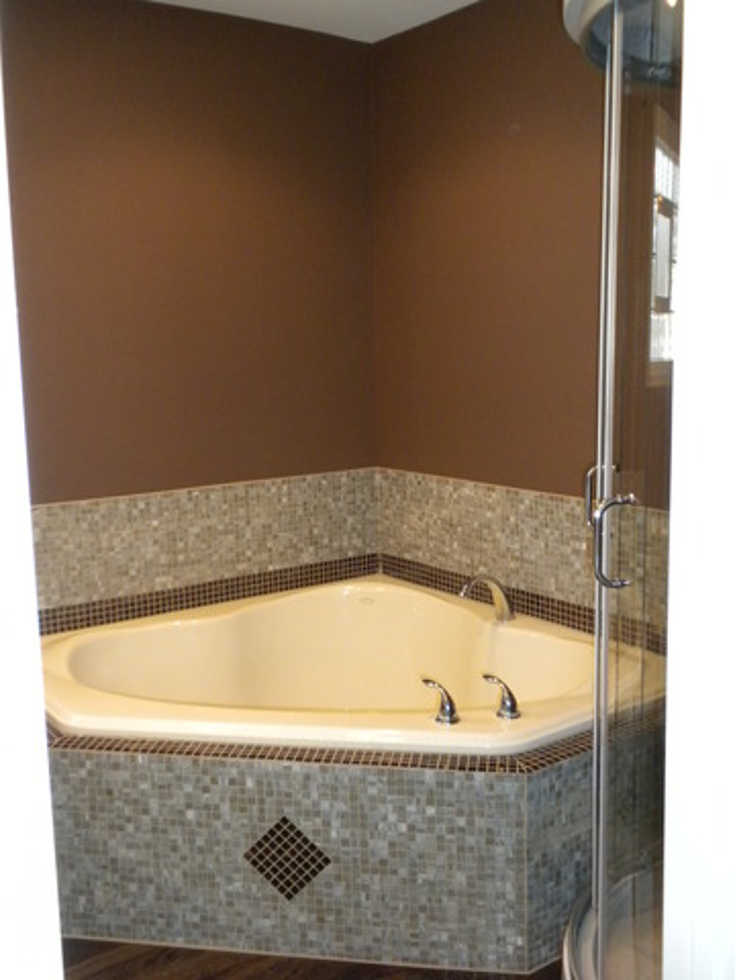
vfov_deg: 50.1
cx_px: 368
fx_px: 1047
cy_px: 490
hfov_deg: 38.7
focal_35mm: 37
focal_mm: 6.6
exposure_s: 1/30
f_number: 3.5
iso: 400
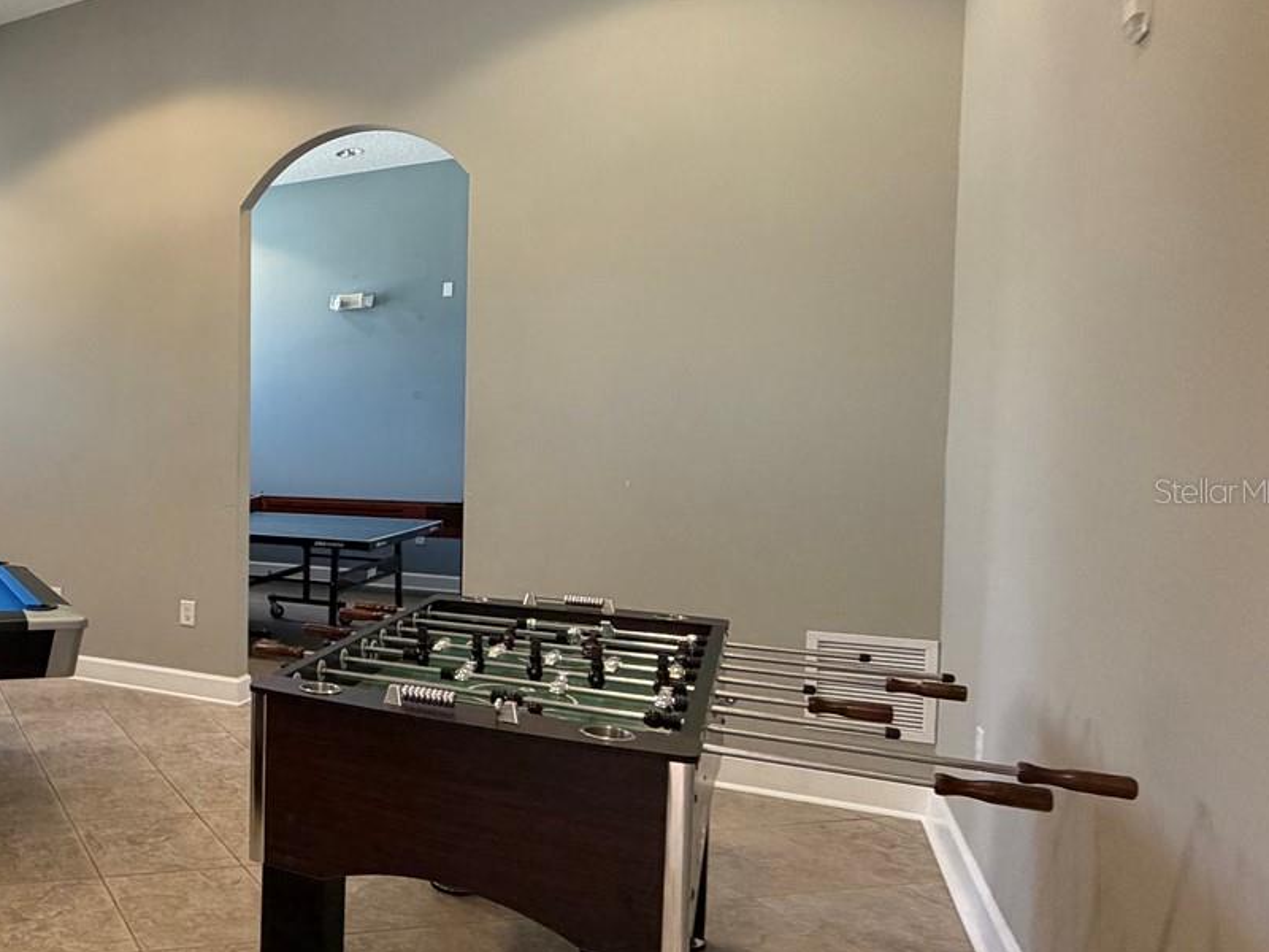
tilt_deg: -3.4
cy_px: 490
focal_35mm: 28
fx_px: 1026
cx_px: 35
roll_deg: +0.6
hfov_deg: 52.2
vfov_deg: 49.7
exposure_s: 1/100
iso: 320
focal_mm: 2.22
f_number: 2.2
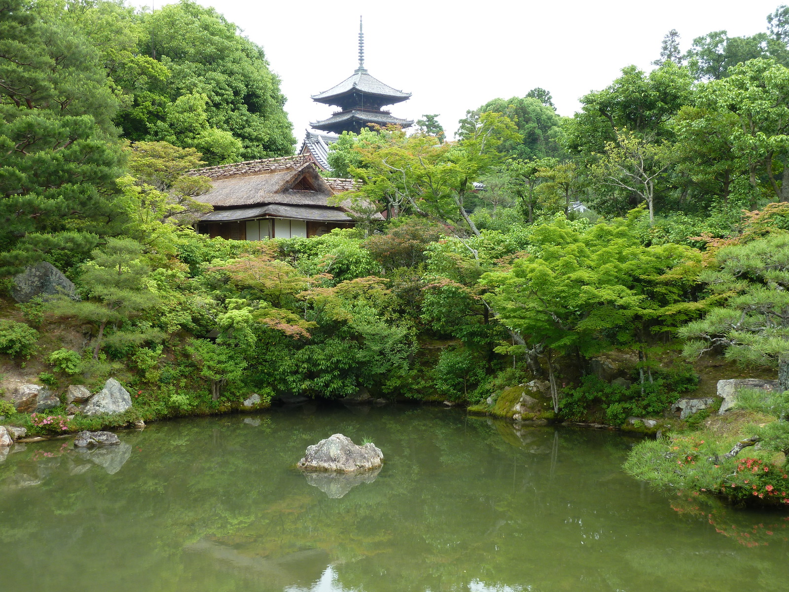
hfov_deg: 42.9
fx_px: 1003
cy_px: 296
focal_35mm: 44
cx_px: 394
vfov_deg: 32.9
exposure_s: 1/80
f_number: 3.7
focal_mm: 7.3
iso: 80
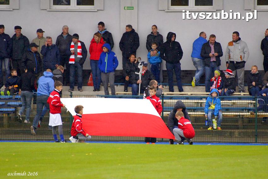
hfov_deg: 4.6
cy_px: 90
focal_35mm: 450
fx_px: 3350
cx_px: 134
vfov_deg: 3.1
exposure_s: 1/1000
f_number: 5.6
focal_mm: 300
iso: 1600
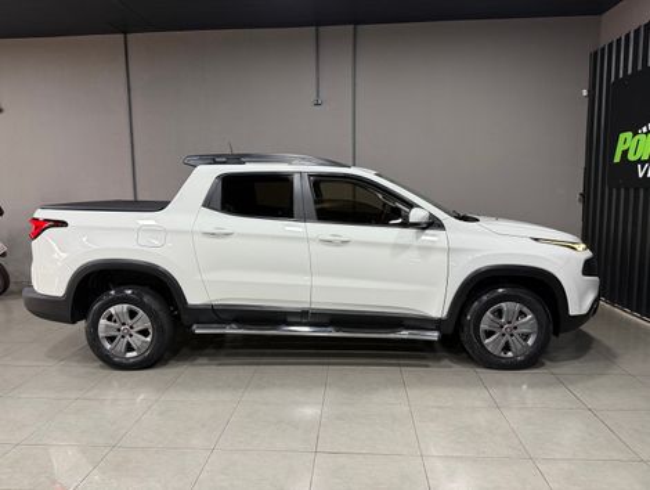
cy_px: 245
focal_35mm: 24
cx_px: 325
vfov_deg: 56.9
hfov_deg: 71.5
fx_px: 451
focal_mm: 6.76
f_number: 1.78
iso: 250
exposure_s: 1/60
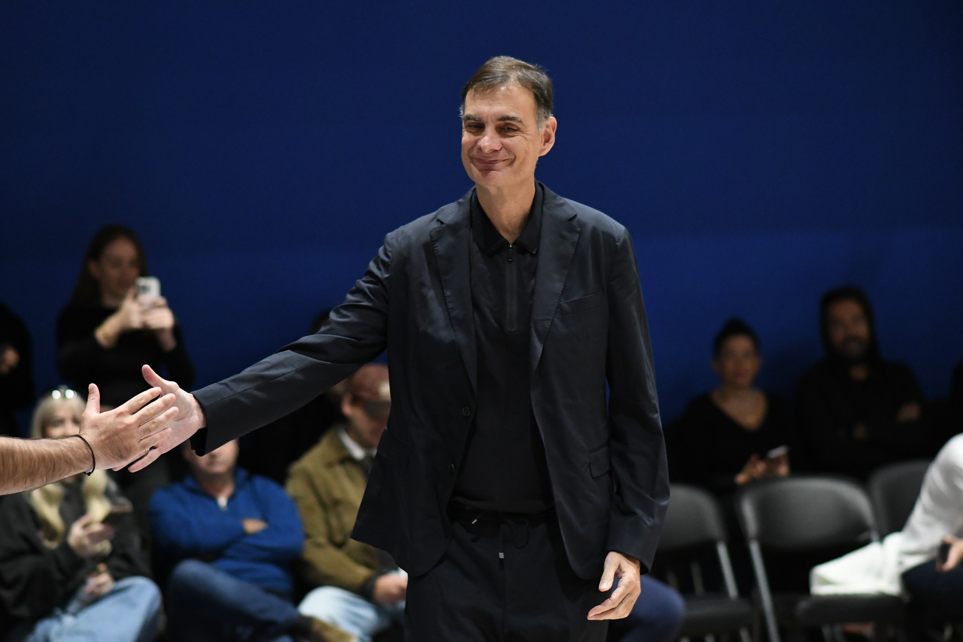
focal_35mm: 128
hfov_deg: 16.1
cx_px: 482
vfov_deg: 10.8
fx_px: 3410
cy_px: 321
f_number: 2.2
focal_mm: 85
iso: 3200
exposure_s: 1/1600
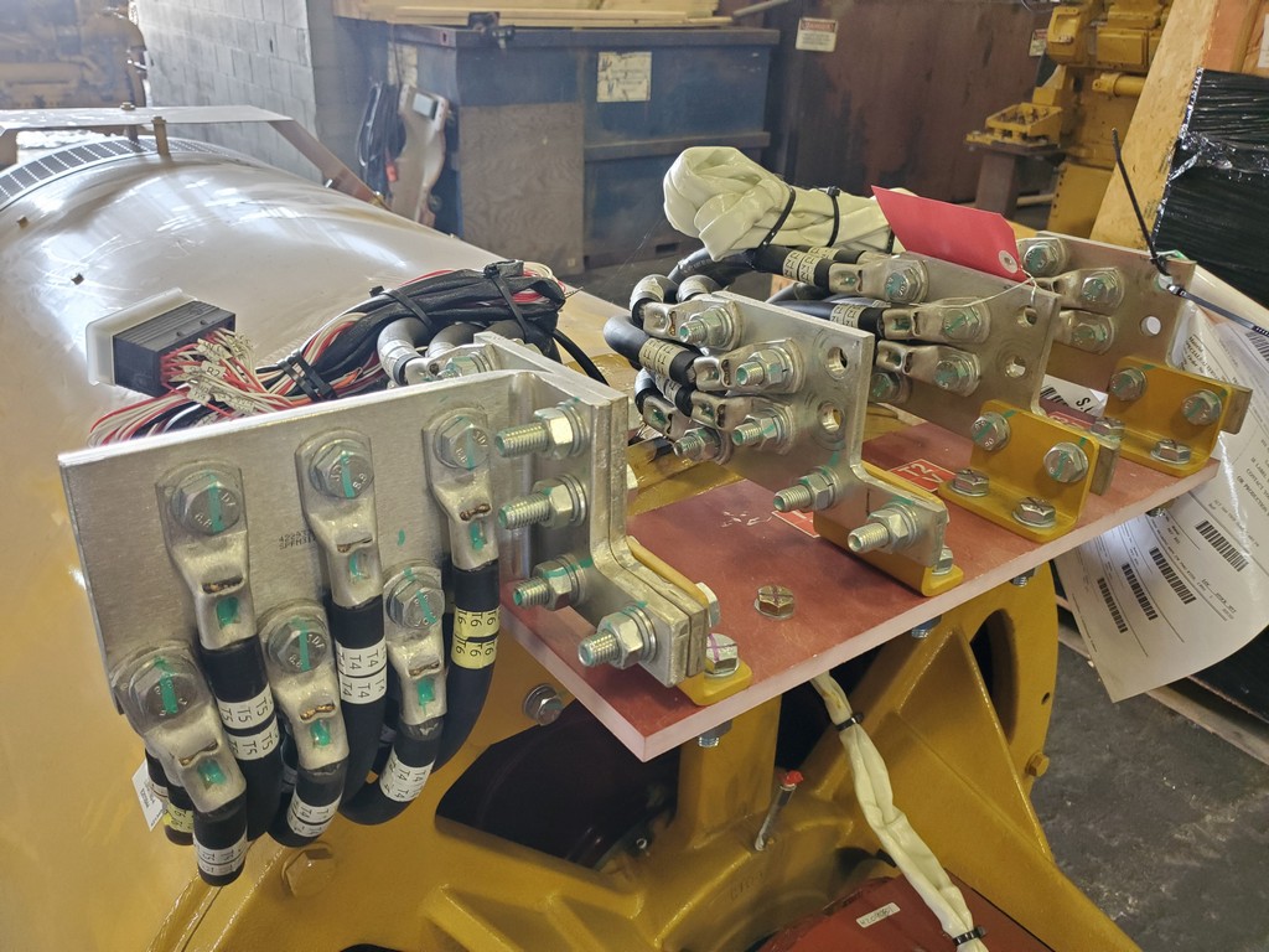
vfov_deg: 53.1
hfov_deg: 67.3
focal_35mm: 26
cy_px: 476
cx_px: 634
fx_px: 953
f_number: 1.5
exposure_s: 1/60
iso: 250
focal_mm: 4.3
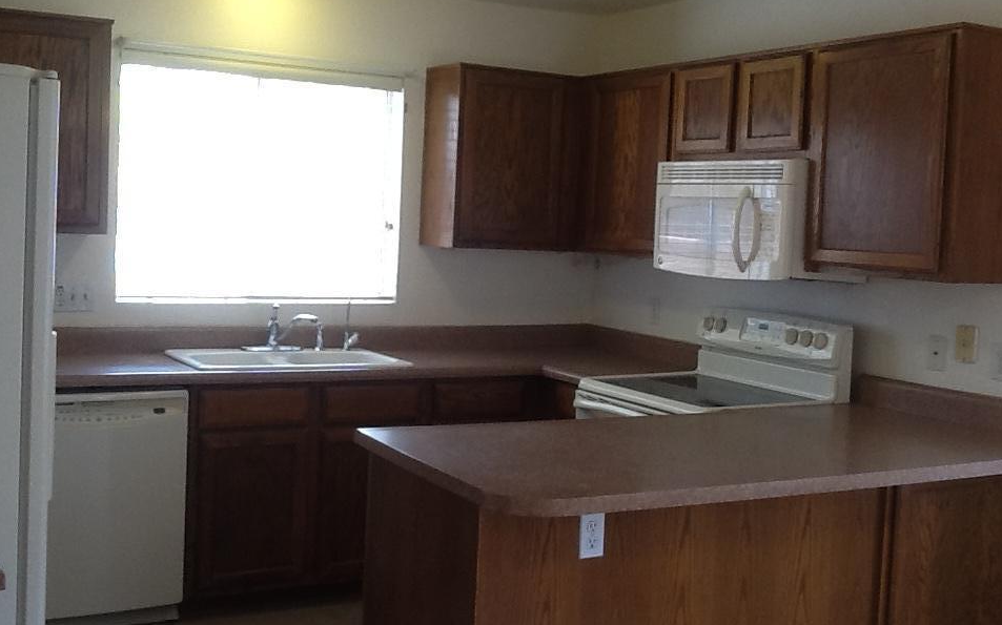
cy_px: 282
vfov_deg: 27.4
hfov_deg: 42.7
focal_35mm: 47
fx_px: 1283
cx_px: 502
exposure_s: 1/30
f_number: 2.4
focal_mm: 2.03
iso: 50
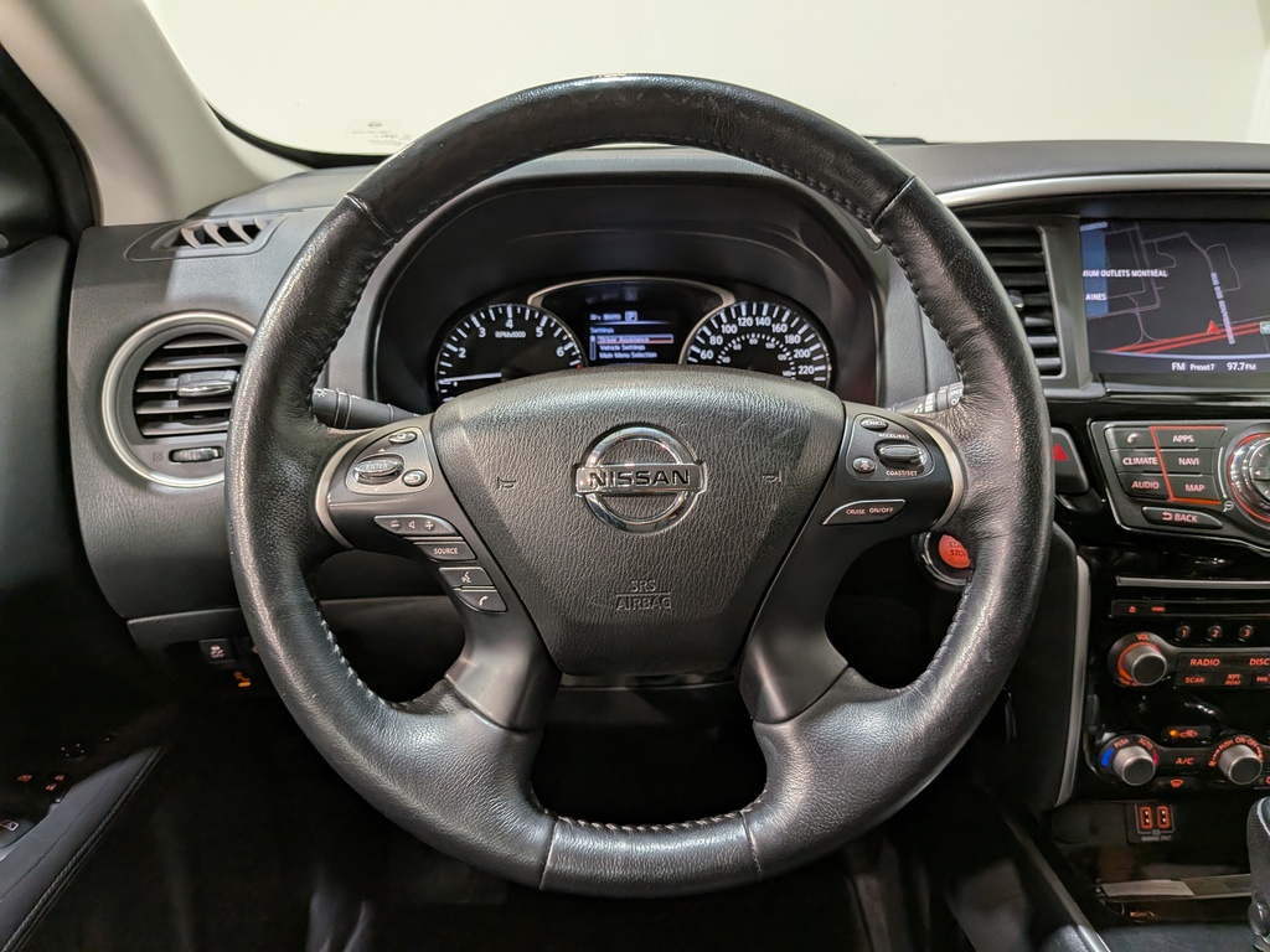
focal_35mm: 24
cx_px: 635
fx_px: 881
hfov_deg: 71.6
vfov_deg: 56.8
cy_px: 476
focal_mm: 4.53
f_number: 1.7
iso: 244
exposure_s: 1/120
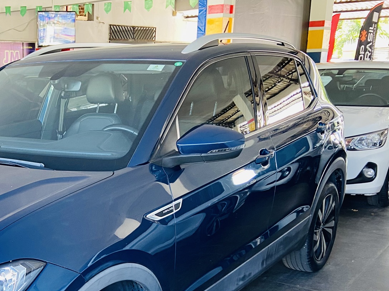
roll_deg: +1.2
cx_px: 29
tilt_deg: -17.6
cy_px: 242
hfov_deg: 36.2
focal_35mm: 49
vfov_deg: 28.9
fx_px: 551
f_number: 1.8
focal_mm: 4.25
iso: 100
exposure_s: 1/60
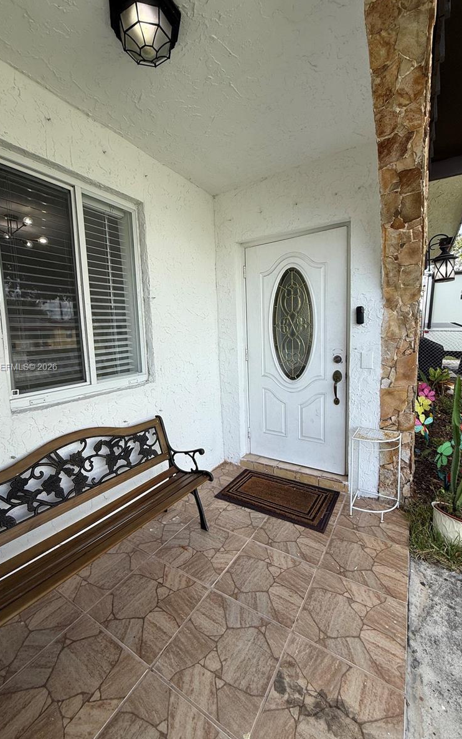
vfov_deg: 101.5
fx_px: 302
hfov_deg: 74.8
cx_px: 222
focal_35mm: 15
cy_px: 368
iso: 50
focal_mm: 2.22
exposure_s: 1/430
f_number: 2.2
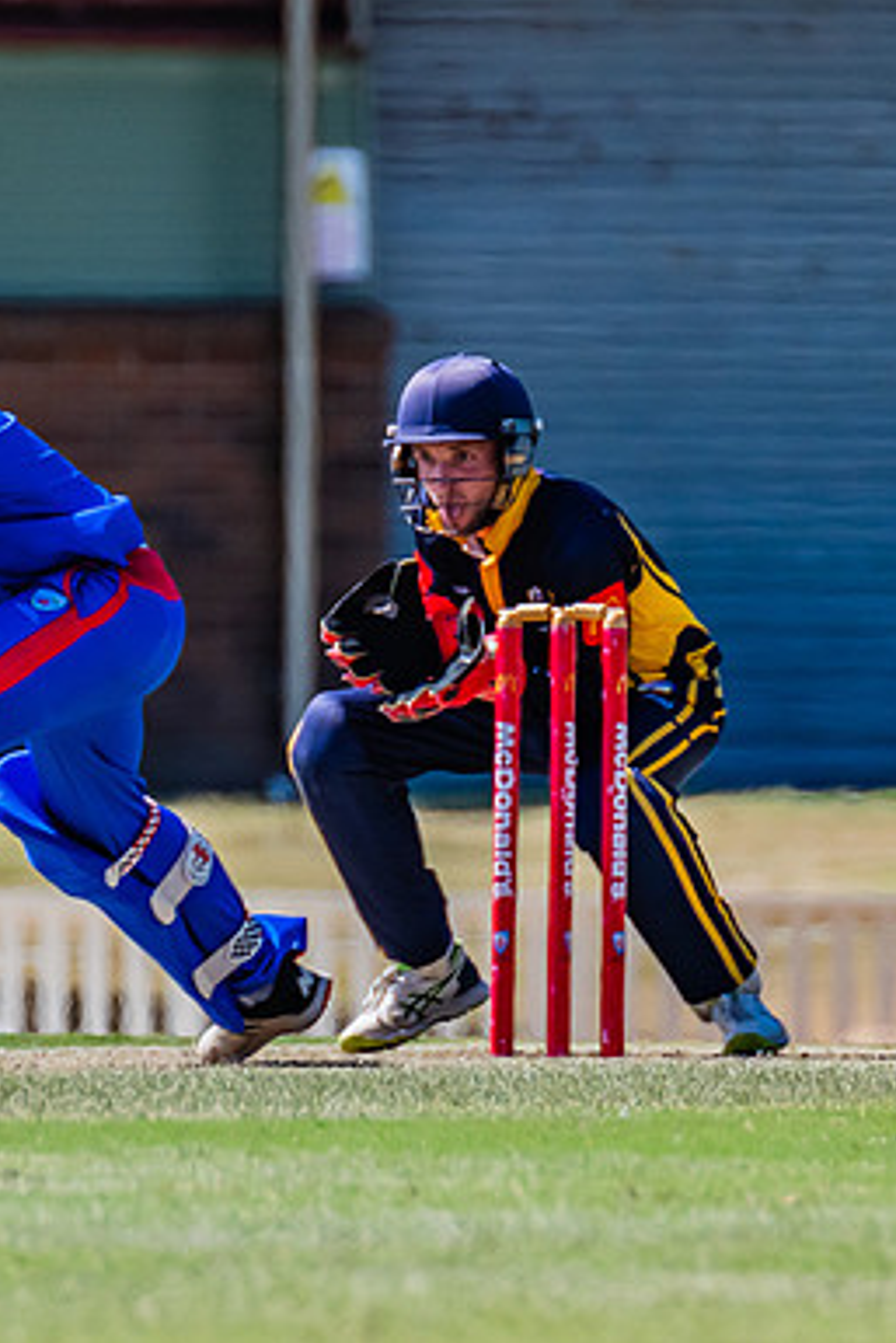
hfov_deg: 0.9
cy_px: 653
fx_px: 56020
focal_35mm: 1502
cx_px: 149
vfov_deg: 1.4
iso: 640
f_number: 7.1
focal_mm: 600
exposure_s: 1/2000
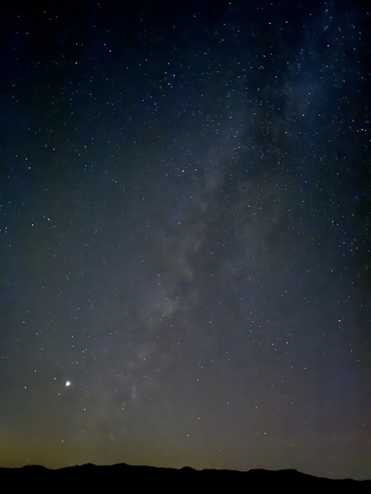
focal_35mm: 24
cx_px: 186
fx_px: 343
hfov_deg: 56.8
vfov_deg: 71.6
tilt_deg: +35.0
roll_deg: -4.3
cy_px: 247
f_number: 1.78
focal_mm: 6.76
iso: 6400
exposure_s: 2
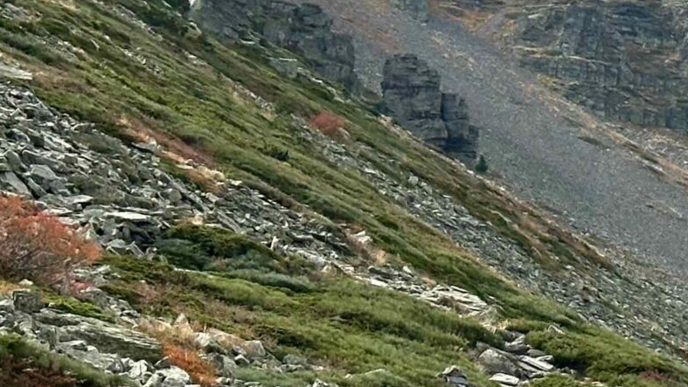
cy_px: 116
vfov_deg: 7.1
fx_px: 3102
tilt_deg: +17.7
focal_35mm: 170
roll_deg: -0.2
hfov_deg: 12.0
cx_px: 1051
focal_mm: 6.86
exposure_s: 1/3876
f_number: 1.78
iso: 64
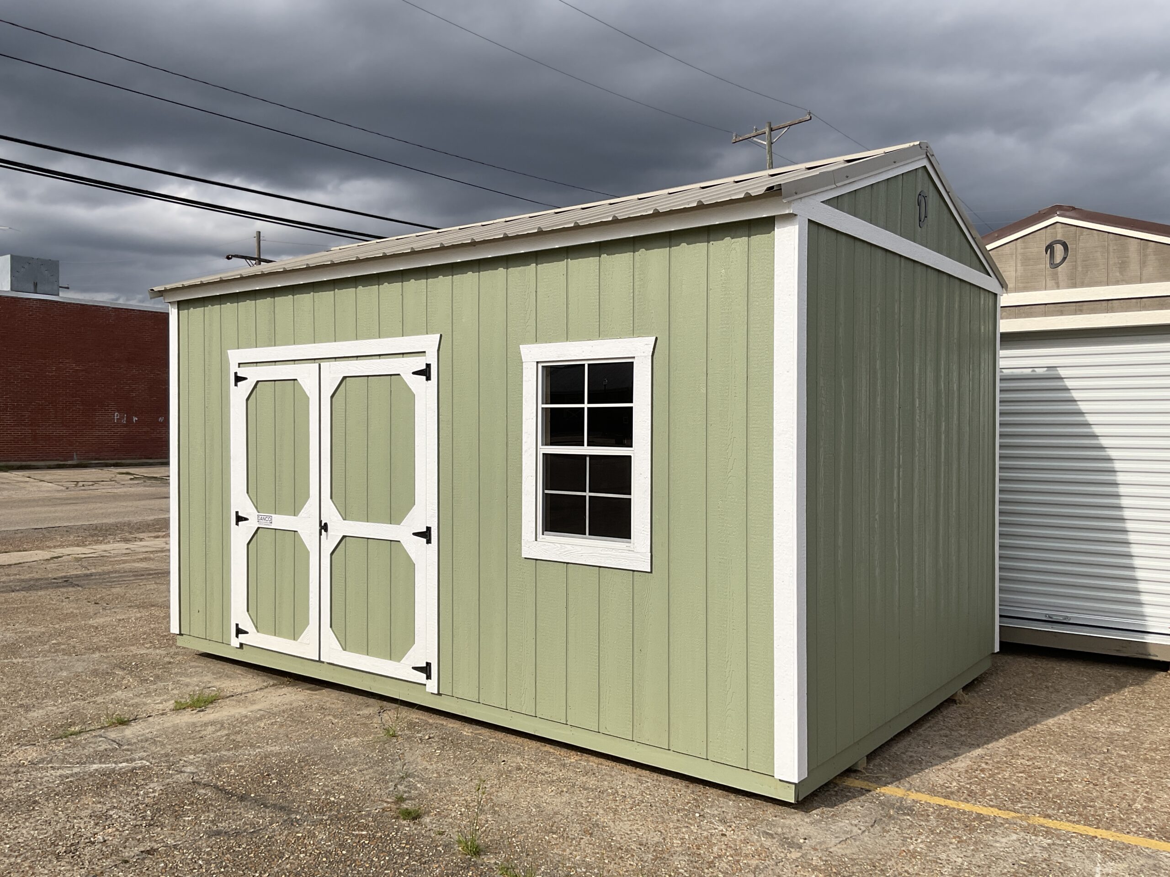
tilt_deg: -0.8
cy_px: 438
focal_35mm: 29
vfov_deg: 48.2
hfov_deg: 61.7
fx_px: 980
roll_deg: -1.0
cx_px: 585
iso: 16
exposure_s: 1/3125
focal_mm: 3
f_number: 1.8
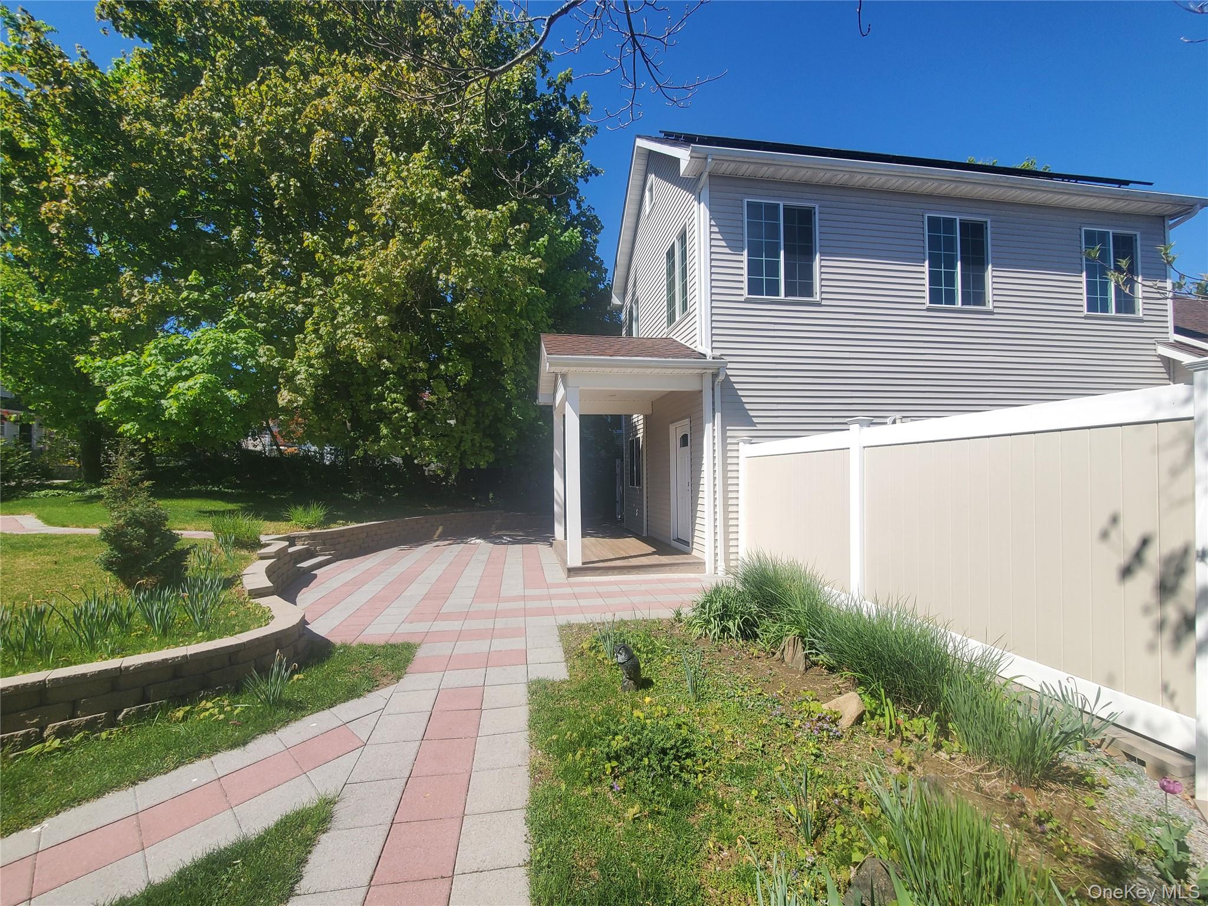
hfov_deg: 106.2
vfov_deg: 89.9
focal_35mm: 13
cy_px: 453
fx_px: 454
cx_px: 604
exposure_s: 1/1058
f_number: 2.2
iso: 50
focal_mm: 1.8
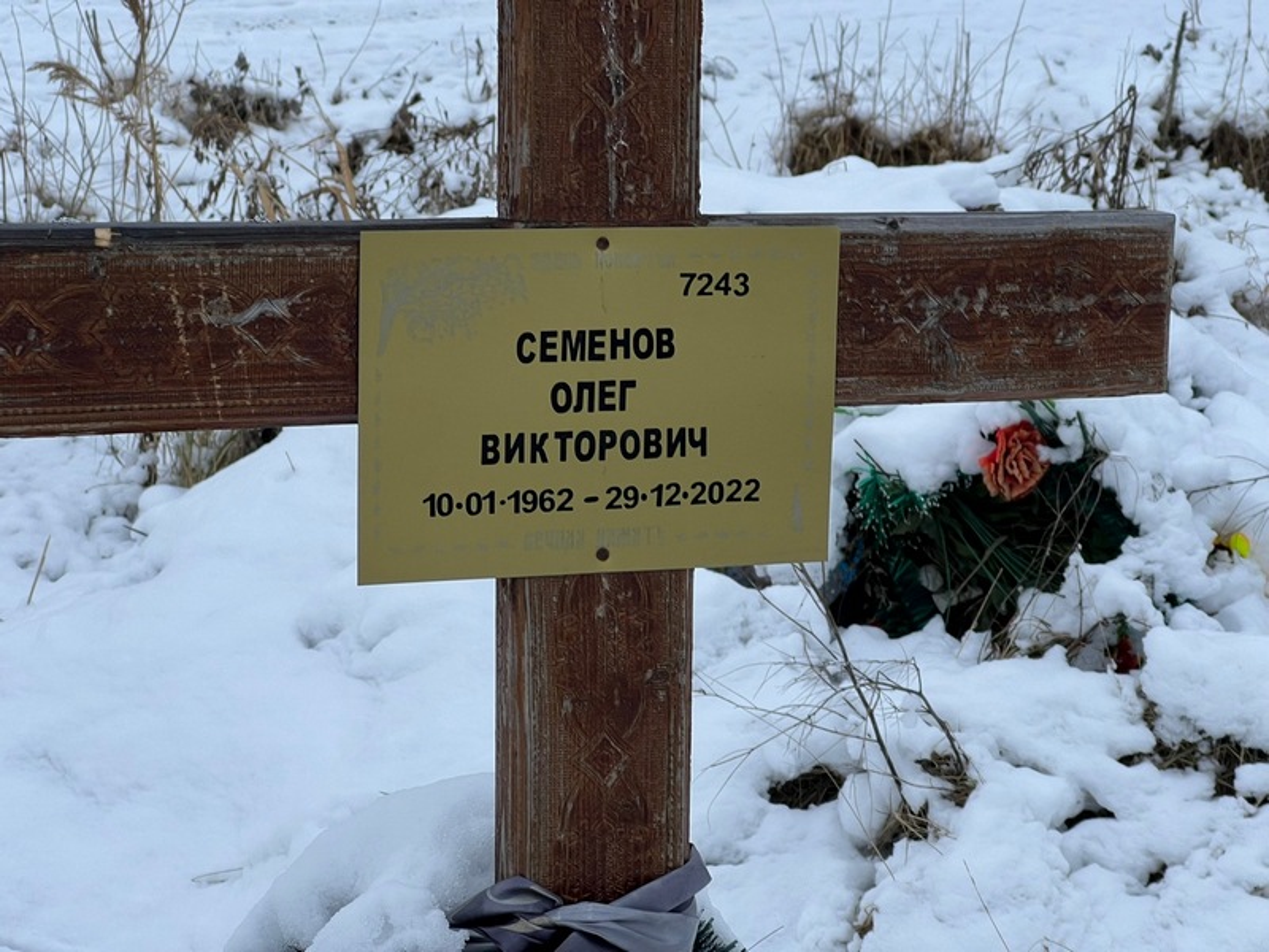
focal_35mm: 77
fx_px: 2823
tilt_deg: -16.5
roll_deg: -1.3
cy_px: 476
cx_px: 634
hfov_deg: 25.3
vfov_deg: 19.1
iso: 32
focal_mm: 9
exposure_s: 1/163
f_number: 2.8
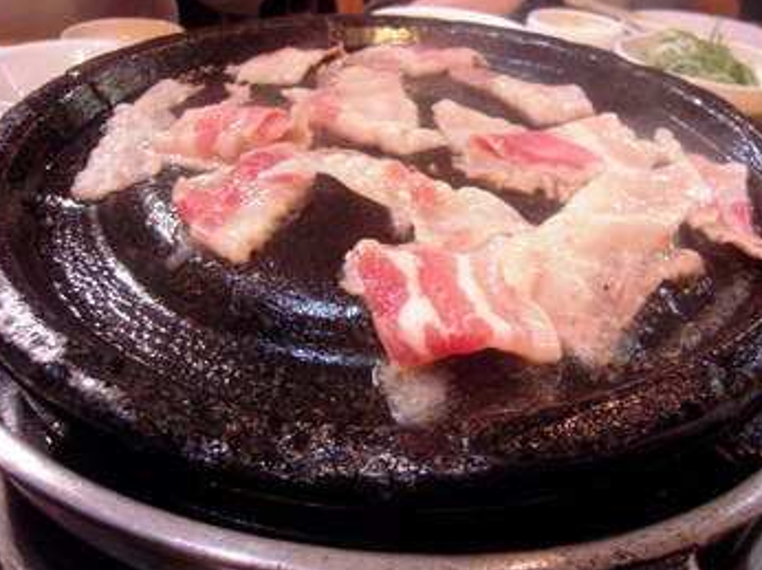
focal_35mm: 34
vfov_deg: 41.7
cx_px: 438
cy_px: 254
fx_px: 748
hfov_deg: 53.8
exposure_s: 1/15
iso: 400
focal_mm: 5
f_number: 2.7
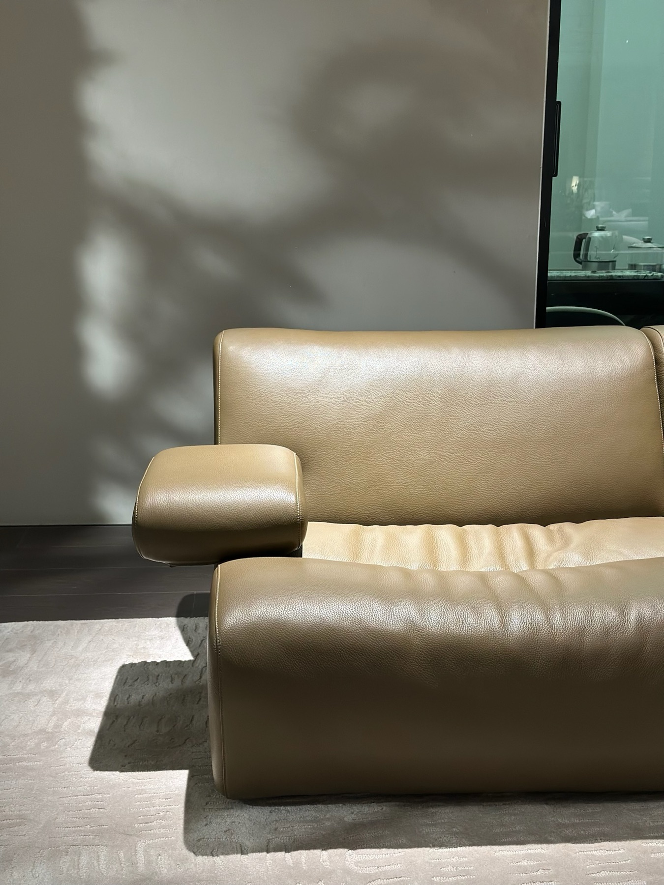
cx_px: 332
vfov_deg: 39.7
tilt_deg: -12.3
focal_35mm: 48
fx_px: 1228
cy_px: 442
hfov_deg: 30.3
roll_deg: -0.7
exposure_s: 1/50
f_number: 1.78
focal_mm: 6.86
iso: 160
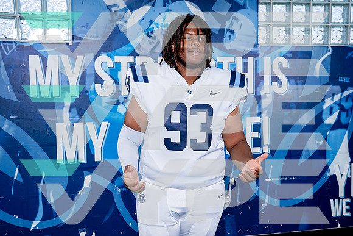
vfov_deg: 30.9
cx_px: 176
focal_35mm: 43
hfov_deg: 45.0
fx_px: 426
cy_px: 118
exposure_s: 1/250
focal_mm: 43
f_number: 5.6
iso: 100
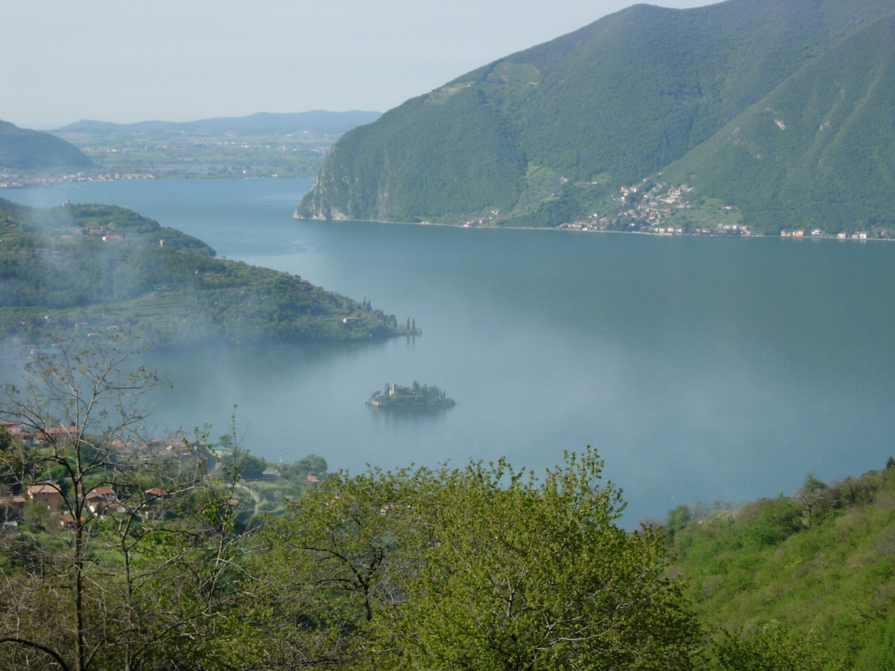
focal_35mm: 113
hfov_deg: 17.4
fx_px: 2922
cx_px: 448
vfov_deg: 13.1
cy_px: 336
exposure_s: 1/209
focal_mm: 23.4
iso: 79
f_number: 8.2
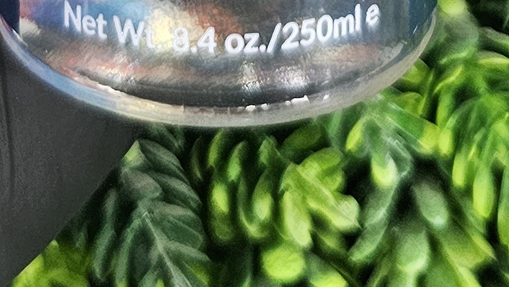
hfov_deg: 16.9
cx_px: 185
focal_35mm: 127
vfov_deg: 7.2
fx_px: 1714
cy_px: -838
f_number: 1.7
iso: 320
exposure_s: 1/101
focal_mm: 6.3
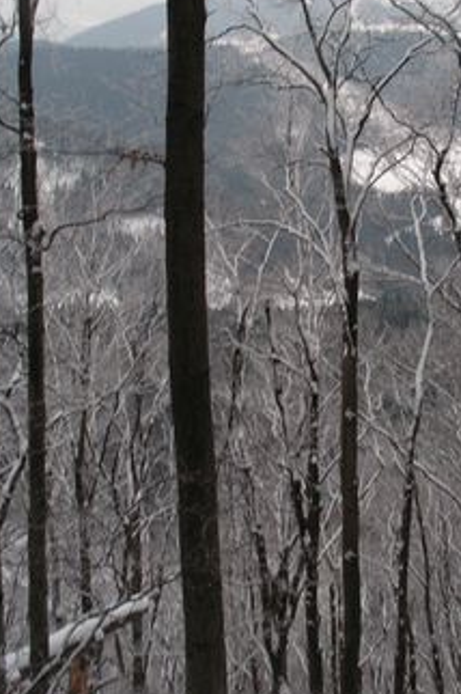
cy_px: 244
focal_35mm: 67
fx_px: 1290
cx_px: 297
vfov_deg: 29.9
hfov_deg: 20.2
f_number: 8
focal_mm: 7.8
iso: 100
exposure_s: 1/50
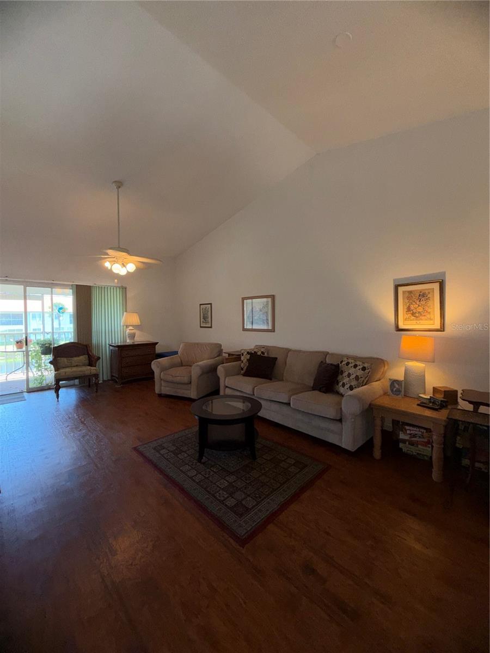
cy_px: 326
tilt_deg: -2.4
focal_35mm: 14
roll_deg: -0.6
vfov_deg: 102.1
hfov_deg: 85.7
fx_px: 264
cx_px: 245
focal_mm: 2.22
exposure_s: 1/60
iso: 64
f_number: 2.2
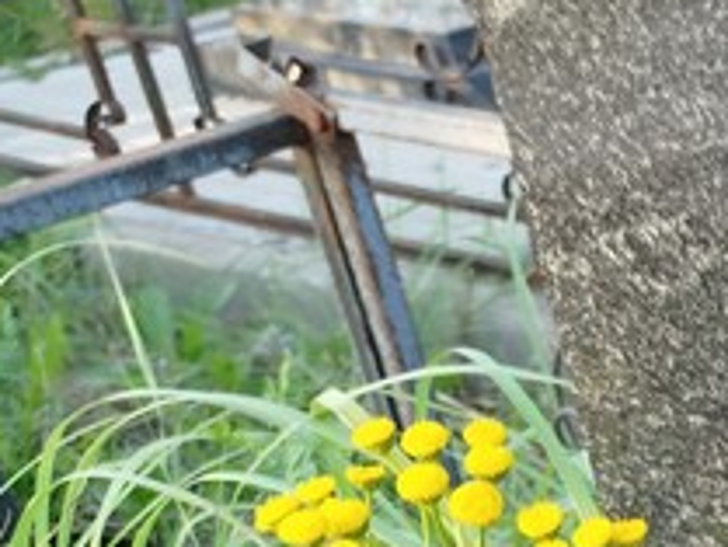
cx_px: 1327
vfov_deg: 15.3
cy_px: 728
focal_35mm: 92
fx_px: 1936
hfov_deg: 17.2
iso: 64
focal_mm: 5.31
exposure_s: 1/50
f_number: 1.7
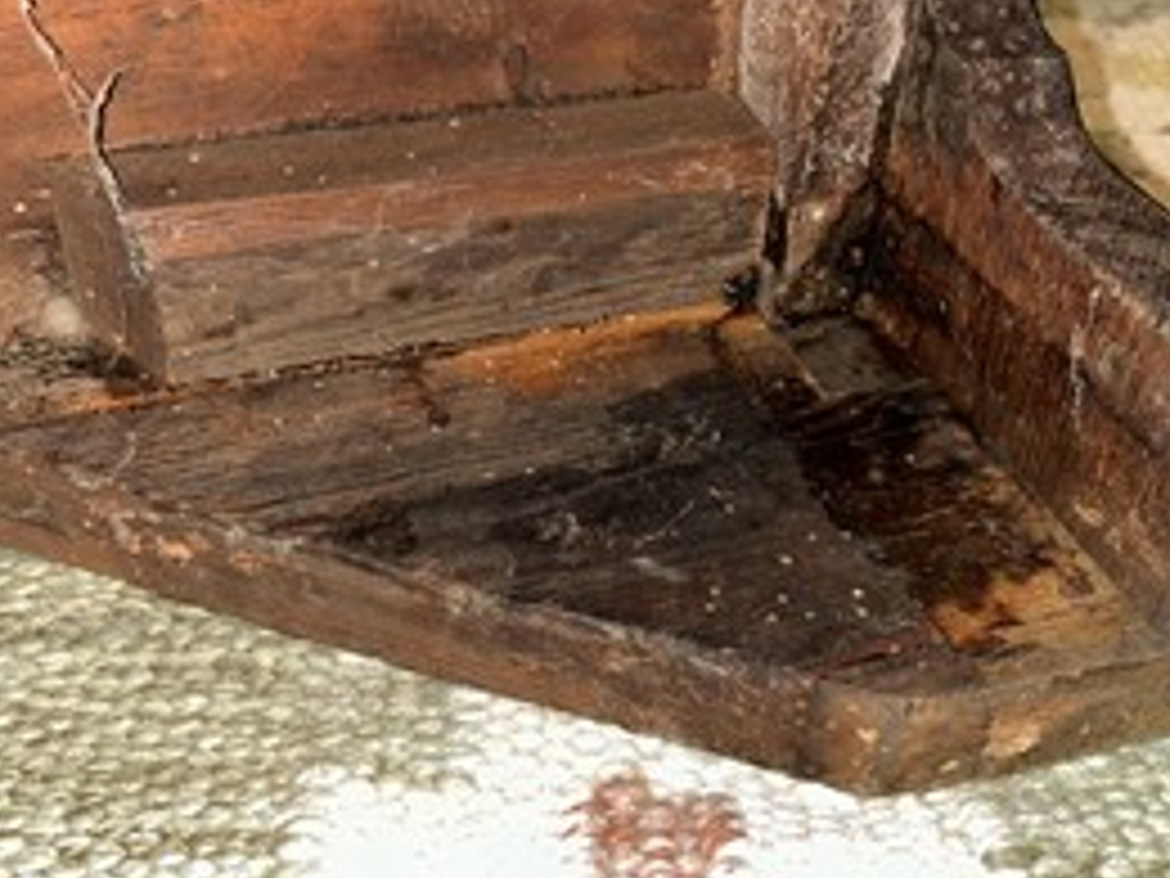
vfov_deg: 36.0
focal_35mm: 40
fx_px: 1352
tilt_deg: -37.1
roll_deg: -1.1
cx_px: 558
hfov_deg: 46.8
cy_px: 437
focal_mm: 5.7
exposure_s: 1/47
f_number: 1.5
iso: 50
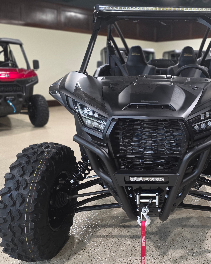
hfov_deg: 38.5
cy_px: 122
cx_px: 172
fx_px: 289
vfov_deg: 49.0
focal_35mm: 37
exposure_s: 1/120
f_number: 1.7
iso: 320
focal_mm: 6.3
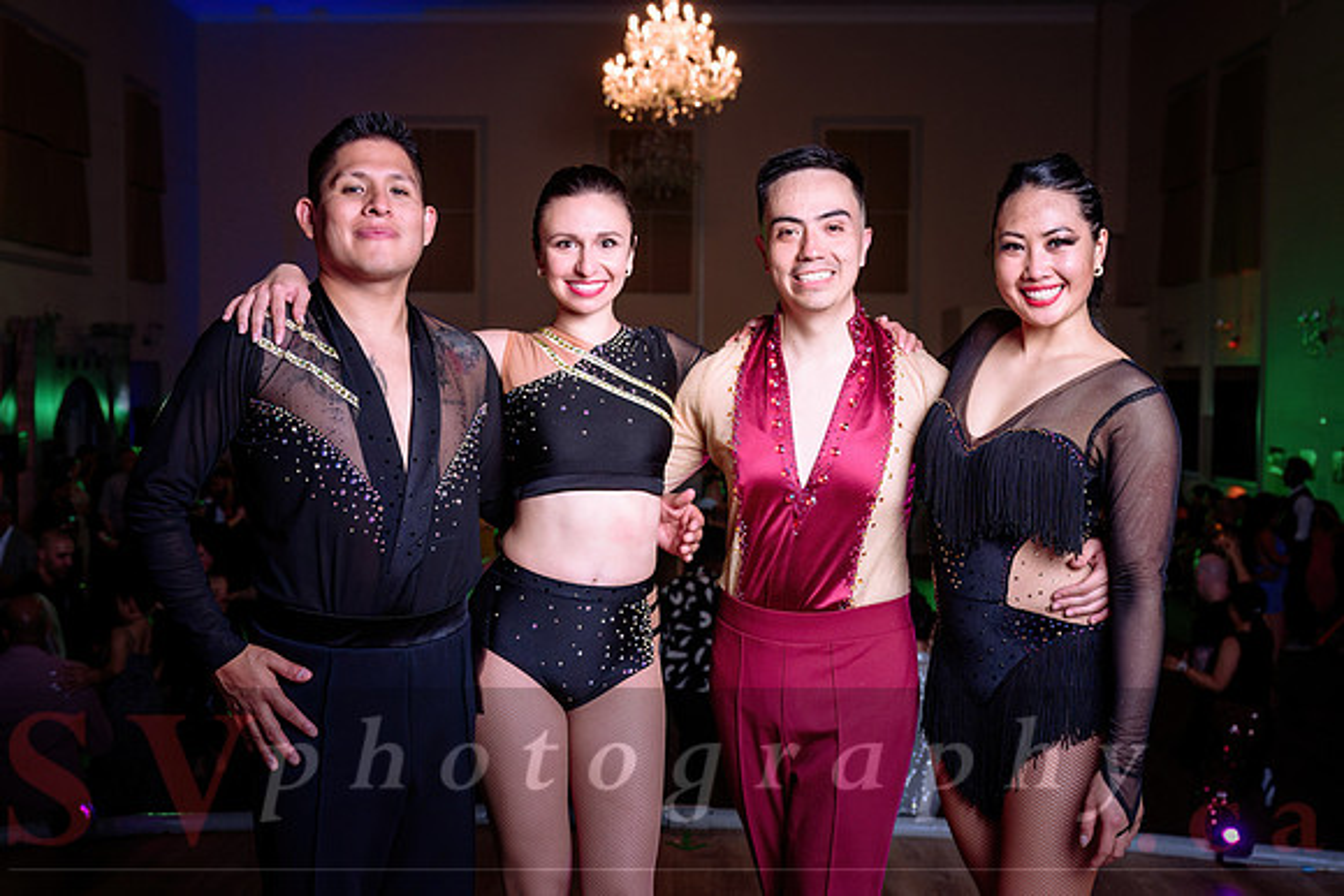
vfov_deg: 31.4
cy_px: 454
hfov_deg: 45.6
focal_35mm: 43
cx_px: 602
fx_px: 1597
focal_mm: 38
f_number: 4.5
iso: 500
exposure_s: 1/100
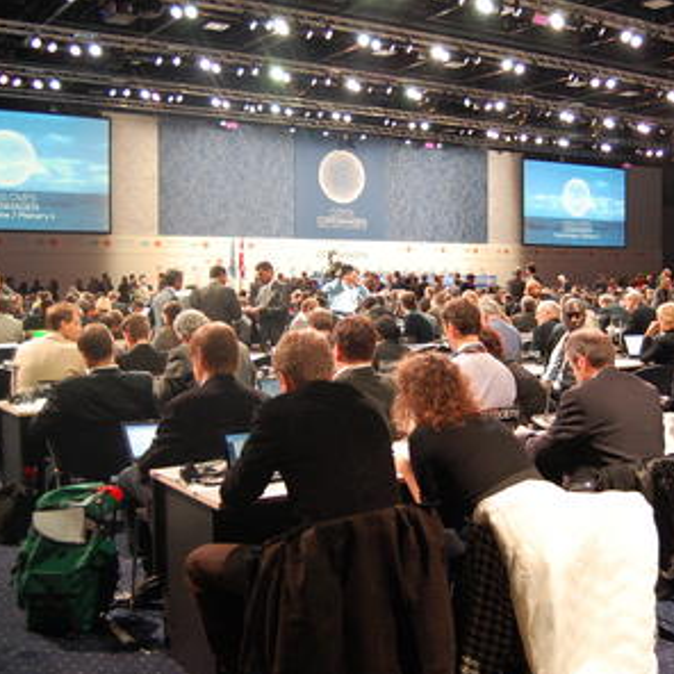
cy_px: 312
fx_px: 925
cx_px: 398
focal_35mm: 42
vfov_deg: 40.0
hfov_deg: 39.9
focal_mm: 20
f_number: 3.8
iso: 800
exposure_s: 1/15
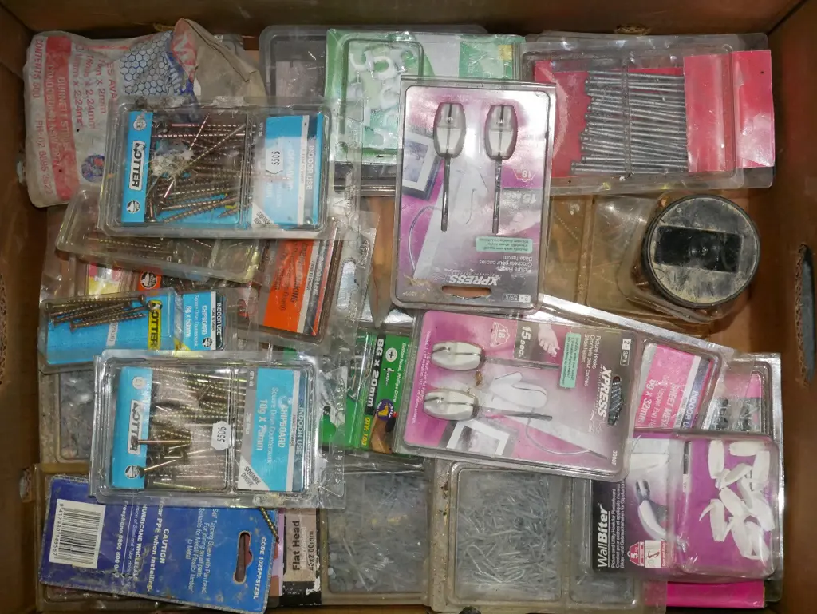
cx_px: 408
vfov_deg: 26.1
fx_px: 1322
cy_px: 307
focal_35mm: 56
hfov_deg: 34.3
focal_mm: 28
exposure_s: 1/125
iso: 3200
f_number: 5.6
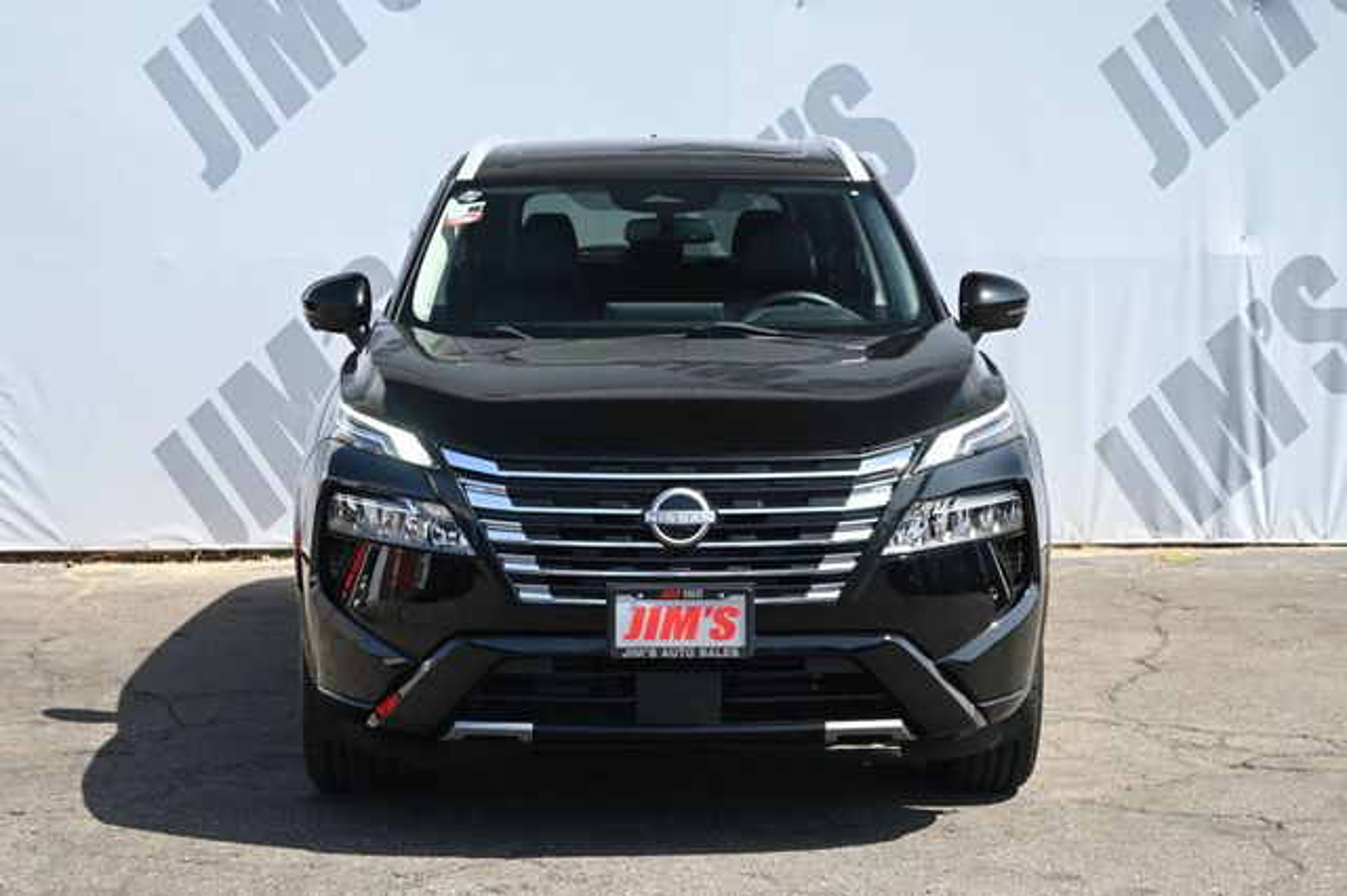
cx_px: 674
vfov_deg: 20.1
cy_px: 448
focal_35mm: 68
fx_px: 2524
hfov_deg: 29.9
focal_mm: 45
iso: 250
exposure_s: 1/250
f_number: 6
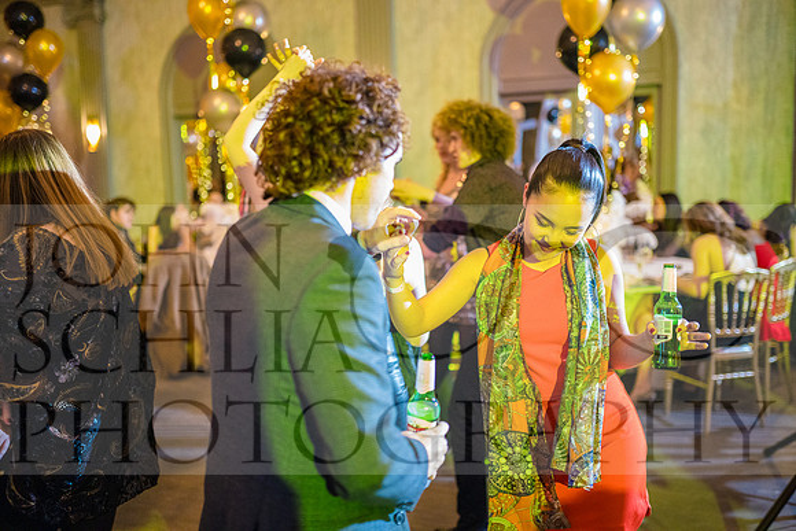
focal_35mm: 35
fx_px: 774
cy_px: 266
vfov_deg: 37.9
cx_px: 398
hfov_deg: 54.4
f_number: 1.4
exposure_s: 1/50
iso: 10000
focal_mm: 35
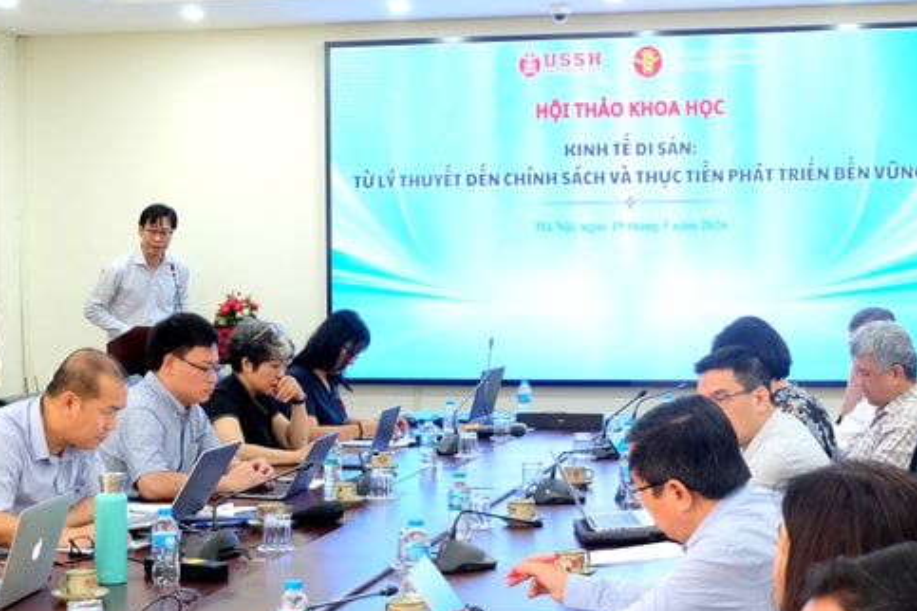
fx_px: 1197
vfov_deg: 28.6
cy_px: 292
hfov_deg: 41.9
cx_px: 427
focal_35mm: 47
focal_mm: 28.2
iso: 800
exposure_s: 1/42
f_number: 4.5
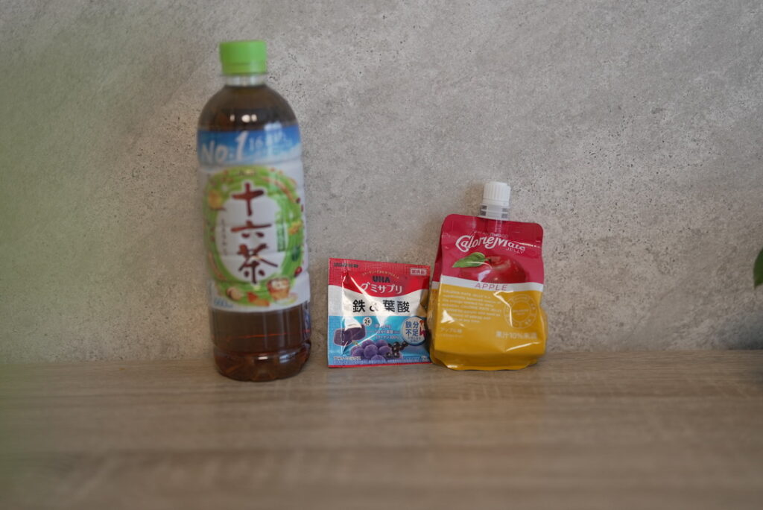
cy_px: 255
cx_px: 382
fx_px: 1060
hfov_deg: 39.6
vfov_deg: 27.0
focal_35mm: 50
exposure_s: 1/320
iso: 500
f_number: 1.8
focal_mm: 50
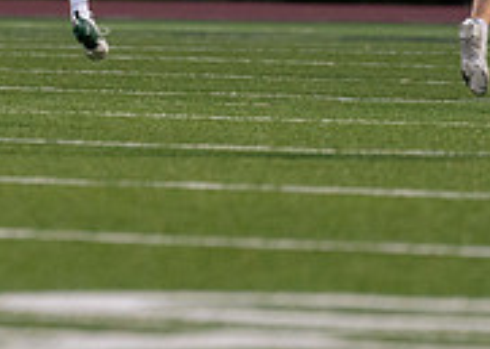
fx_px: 11681
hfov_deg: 2.4
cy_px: -202
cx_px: 72
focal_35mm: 840
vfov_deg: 1.7
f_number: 2.8
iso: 1600
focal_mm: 200
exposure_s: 1/1000
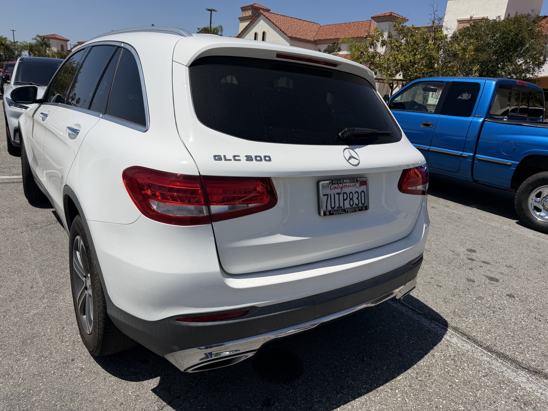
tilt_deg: -14.1
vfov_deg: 56.8
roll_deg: -4.8
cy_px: 206
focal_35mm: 24
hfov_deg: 71.6
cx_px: 274
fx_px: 380
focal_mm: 6.76
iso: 80
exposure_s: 1/11905
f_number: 1.78
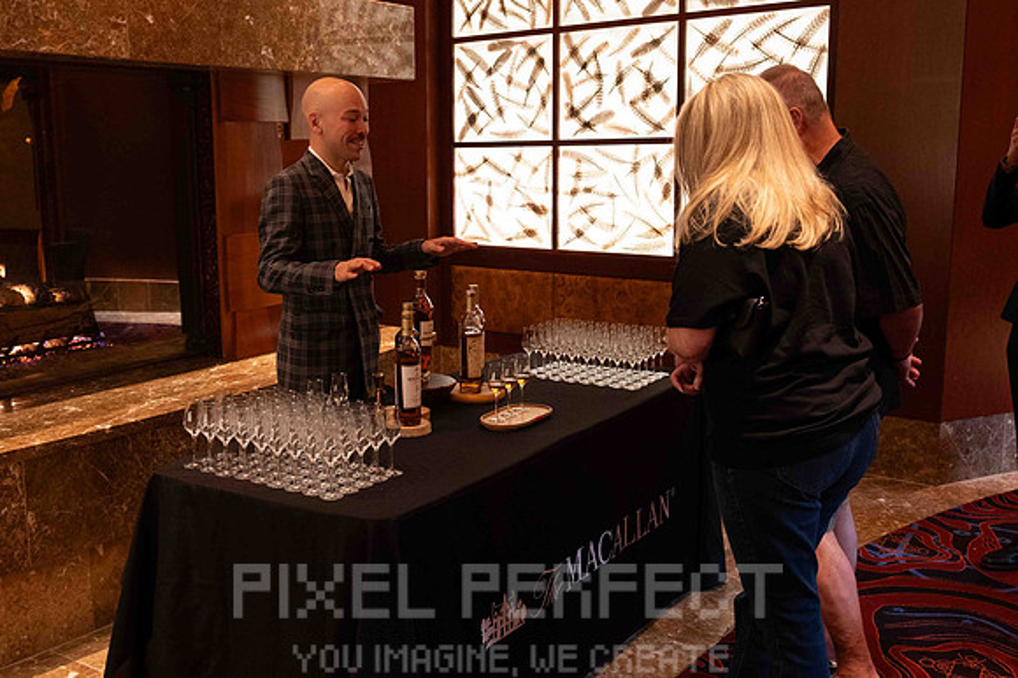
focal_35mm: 38
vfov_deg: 34.7
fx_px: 1084
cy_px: 336
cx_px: 452
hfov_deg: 50.2
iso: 7200
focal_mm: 34.5
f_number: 4.8
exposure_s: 1/60
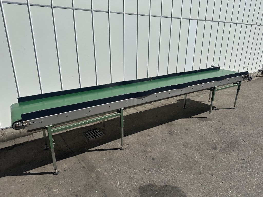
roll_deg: +0.4
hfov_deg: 71.6
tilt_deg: -18.7
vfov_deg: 56.8
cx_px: 132
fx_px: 182
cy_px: 98
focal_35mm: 24
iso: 80
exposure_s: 1/8197
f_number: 1.78
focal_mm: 6.86
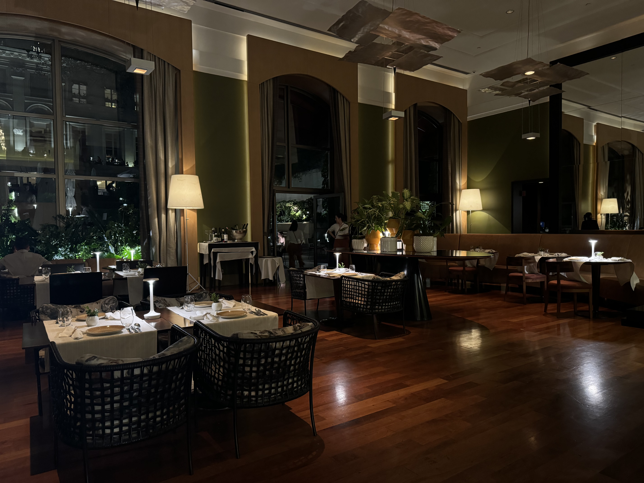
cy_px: 242
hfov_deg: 71.6
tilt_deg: -2.6
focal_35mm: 24
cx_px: 322
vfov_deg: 56.8
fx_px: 446
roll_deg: +0.7
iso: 800
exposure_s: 1/25
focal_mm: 6.76
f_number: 1.78
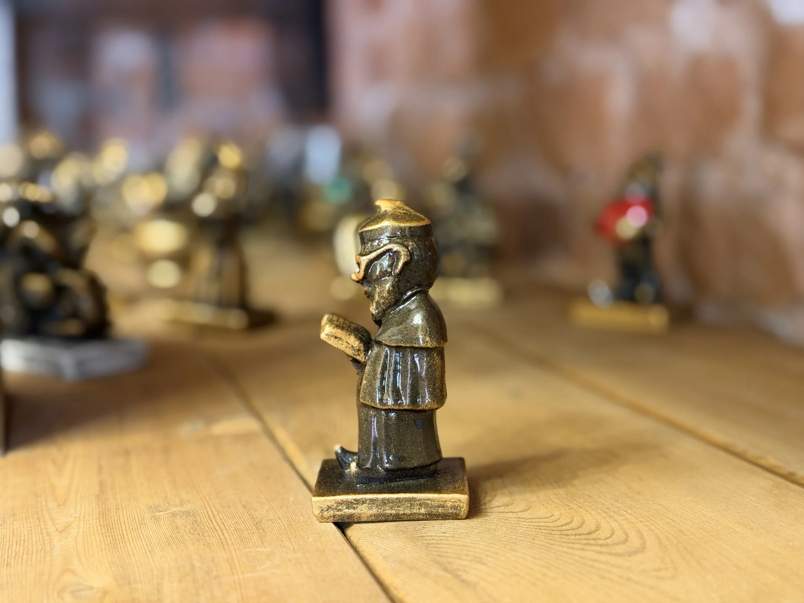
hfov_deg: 39.7
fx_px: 1115
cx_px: 402
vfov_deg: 30.3
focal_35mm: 48
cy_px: 302
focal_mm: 6.76
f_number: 1.78
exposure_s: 1/25
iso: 640
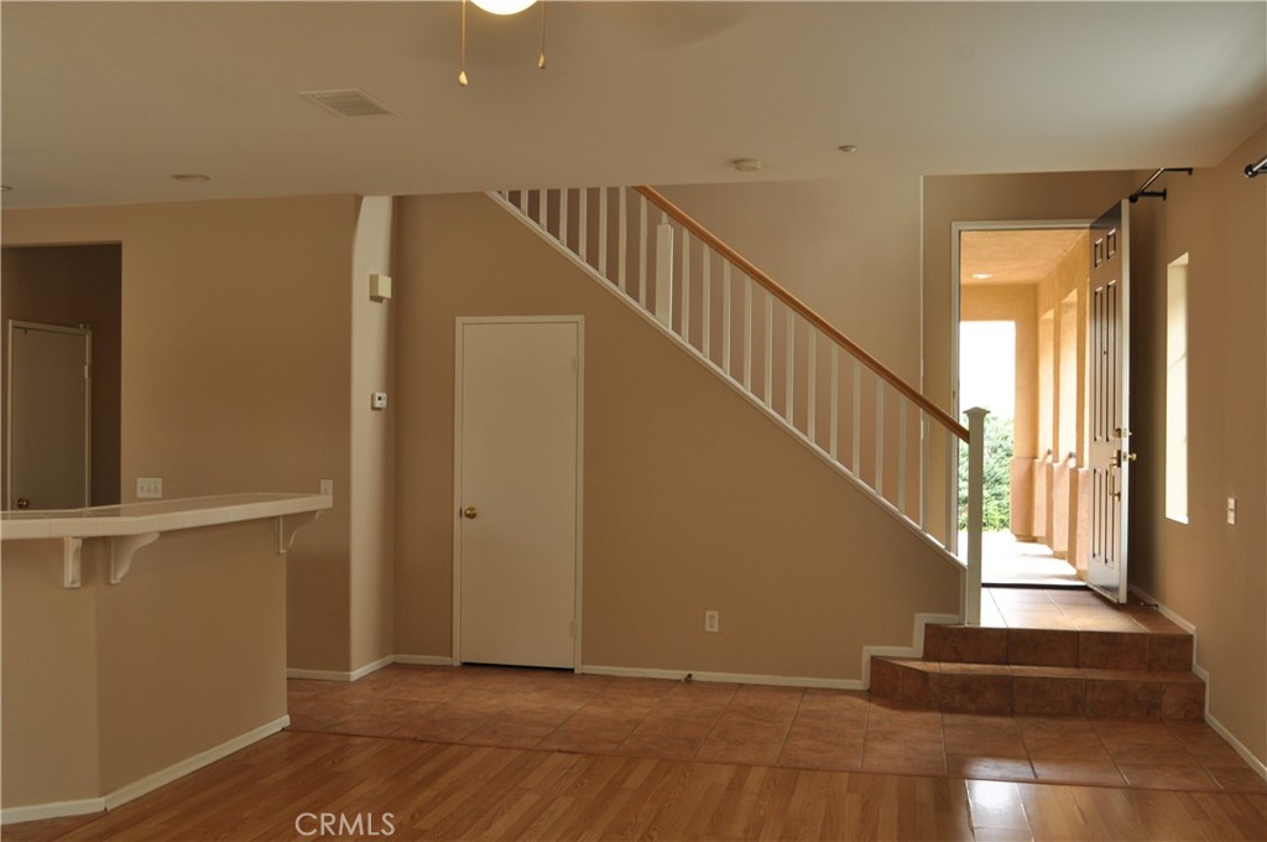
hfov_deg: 57.3
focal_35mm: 33
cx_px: 634
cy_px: 421
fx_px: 1160
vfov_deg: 39.9
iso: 200
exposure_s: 1/15
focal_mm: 22
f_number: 8
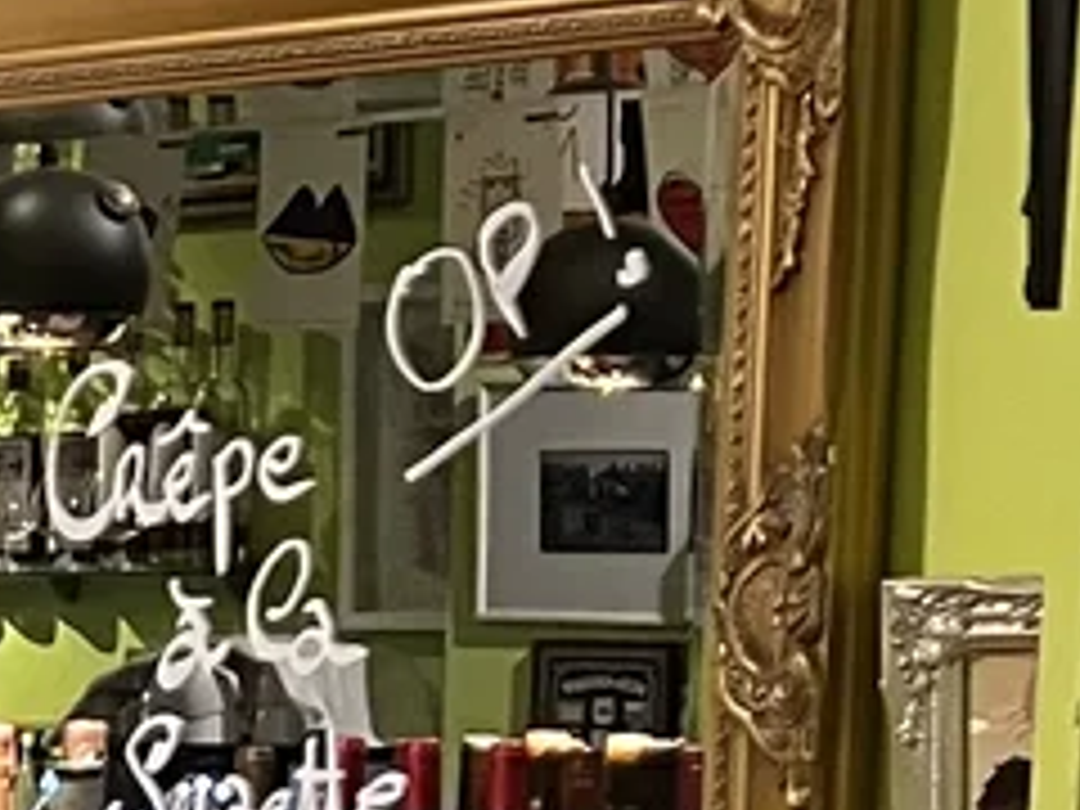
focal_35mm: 186
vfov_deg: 7.8
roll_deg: +0.1
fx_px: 5803
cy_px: 1332
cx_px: -1710
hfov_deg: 9.3
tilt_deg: -6.0
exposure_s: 1/50
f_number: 1.5
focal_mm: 5.7
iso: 250
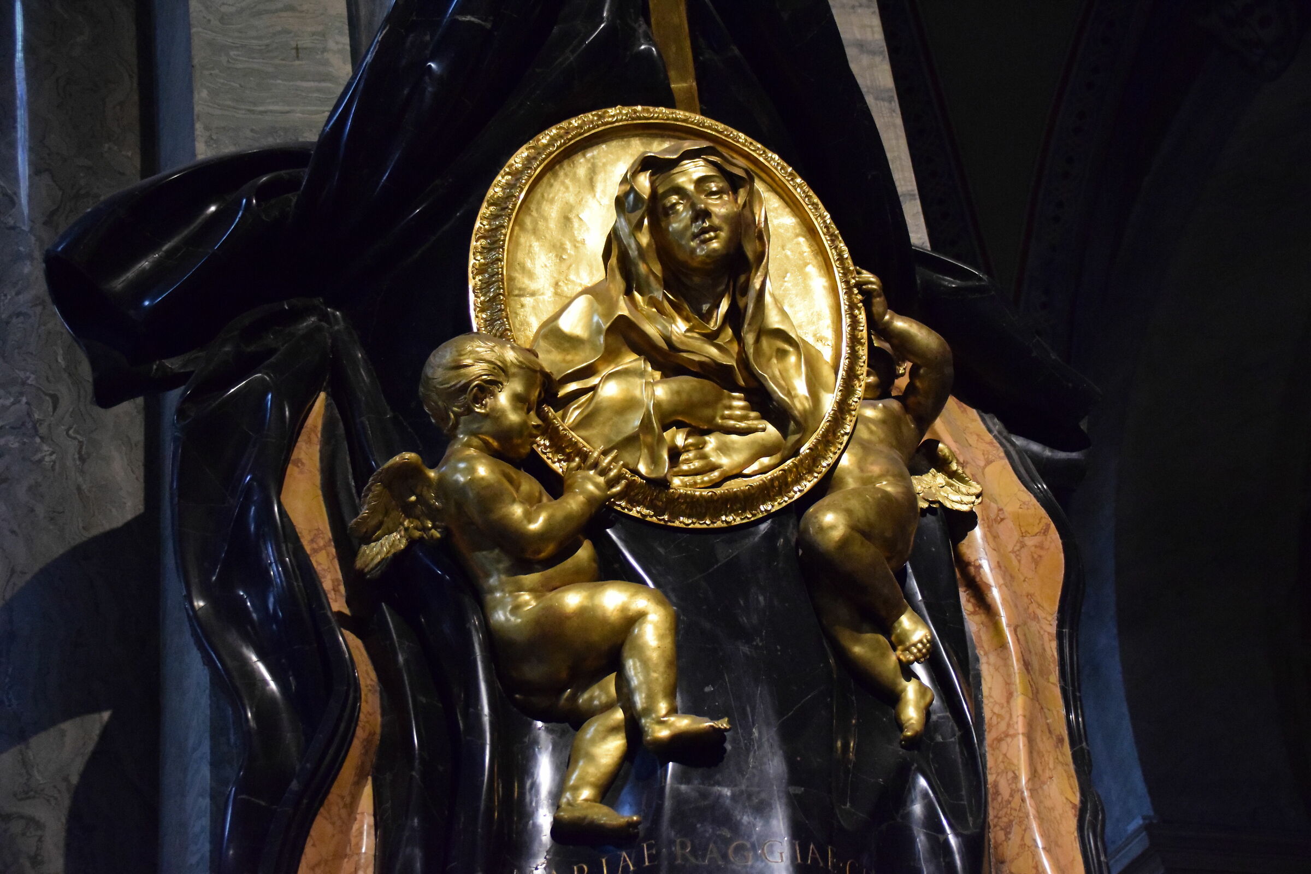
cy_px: 437
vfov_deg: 18.9
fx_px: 2622
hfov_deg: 28.1
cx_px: 656
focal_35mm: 72
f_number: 4.8
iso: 6400
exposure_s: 1/50
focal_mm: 48
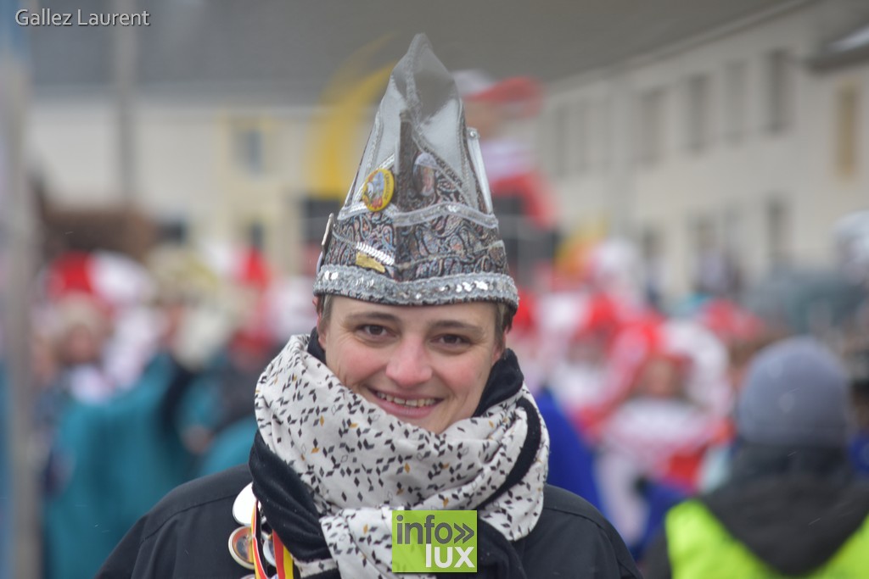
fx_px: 5432
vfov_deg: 6.1
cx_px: 434
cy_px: 290
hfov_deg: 9.1
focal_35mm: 225
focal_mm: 150
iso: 320
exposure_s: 1/160
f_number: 4.5
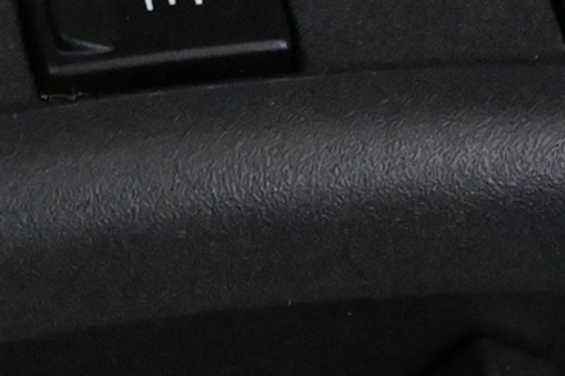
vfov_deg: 6.6
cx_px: 129
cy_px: 313
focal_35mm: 208
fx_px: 3264
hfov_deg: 9.9
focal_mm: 31.5
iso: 12800
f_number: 5
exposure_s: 1/50
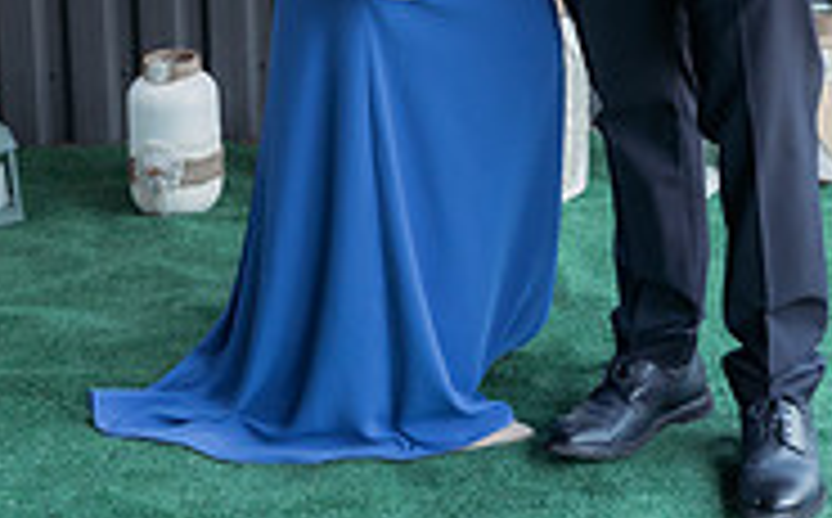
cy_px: -288
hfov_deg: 25.1
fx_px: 1857
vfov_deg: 14.6
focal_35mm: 82
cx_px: 544
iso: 640
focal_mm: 33
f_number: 2.8
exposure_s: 1/400
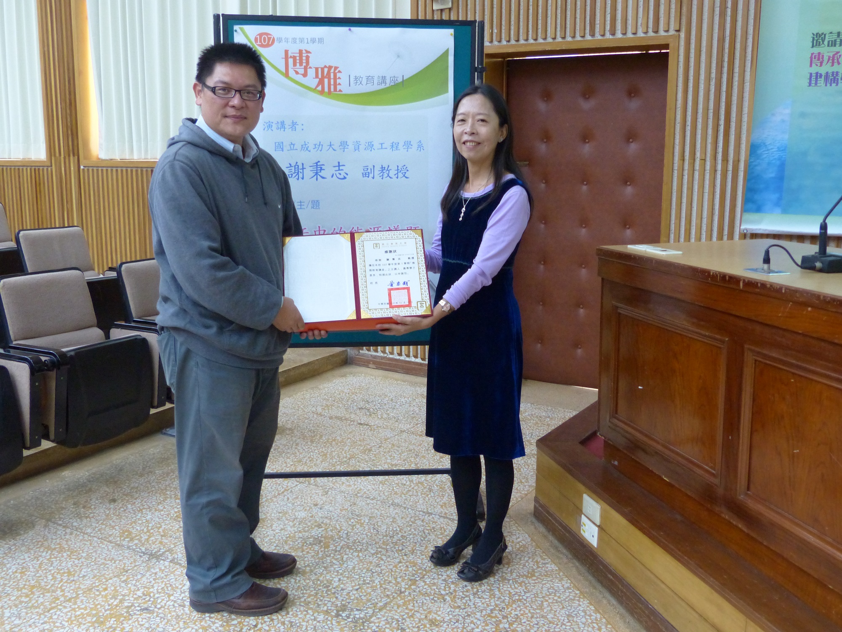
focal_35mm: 34
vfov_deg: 41.8
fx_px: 827
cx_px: 421
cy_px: 316
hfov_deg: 54.0
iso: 400
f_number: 2.8
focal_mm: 6.2
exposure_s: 1/40
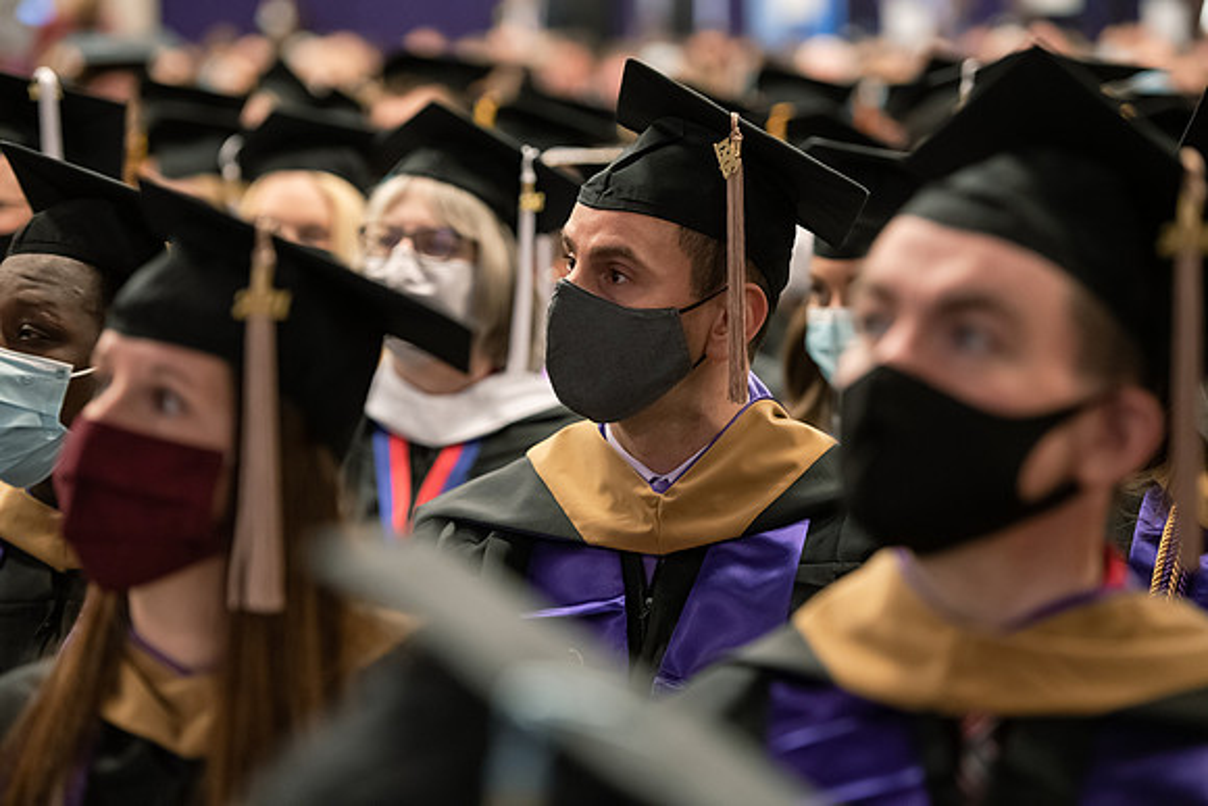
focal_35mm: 122
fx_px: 4095
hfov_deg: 16.8
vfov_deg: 11.2
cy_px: 403
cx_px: 604
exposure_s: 1/200
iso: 3200
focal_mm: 122
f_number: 3.2
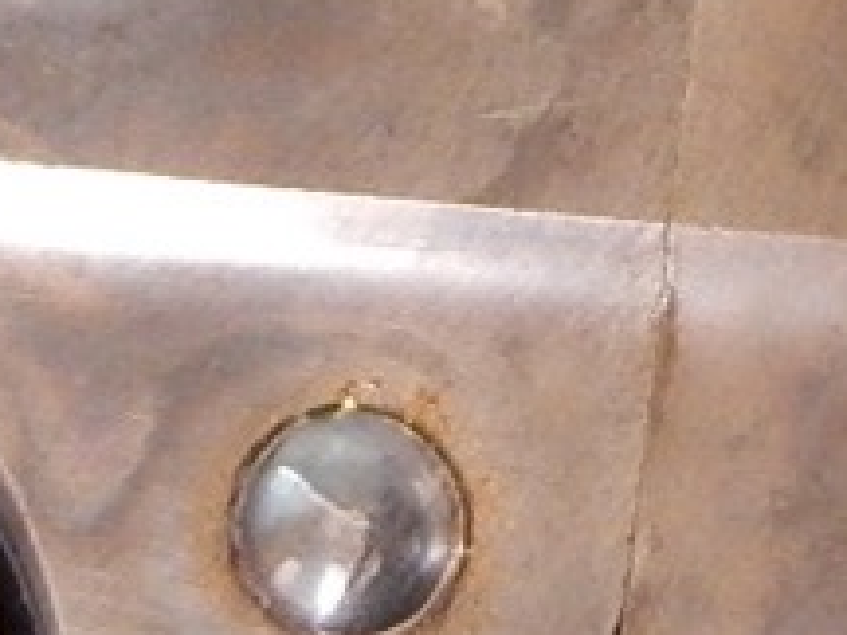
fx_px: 4502
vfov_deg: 7.9
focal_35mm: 184
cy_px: -294
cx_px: 263
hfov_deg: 10.7
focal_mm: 5.6
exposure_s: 1/8
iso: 450
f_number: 3.2
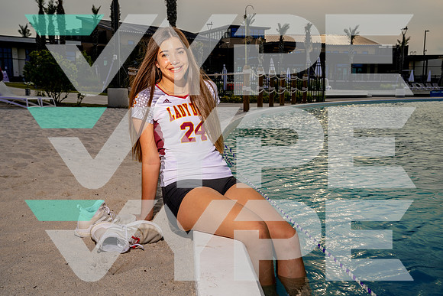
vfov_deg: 34.2
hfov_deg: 49.5
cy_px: 148
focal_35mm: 39
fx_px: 480
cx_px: 222
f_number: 9
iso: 100
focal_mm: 39
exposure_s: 1/320
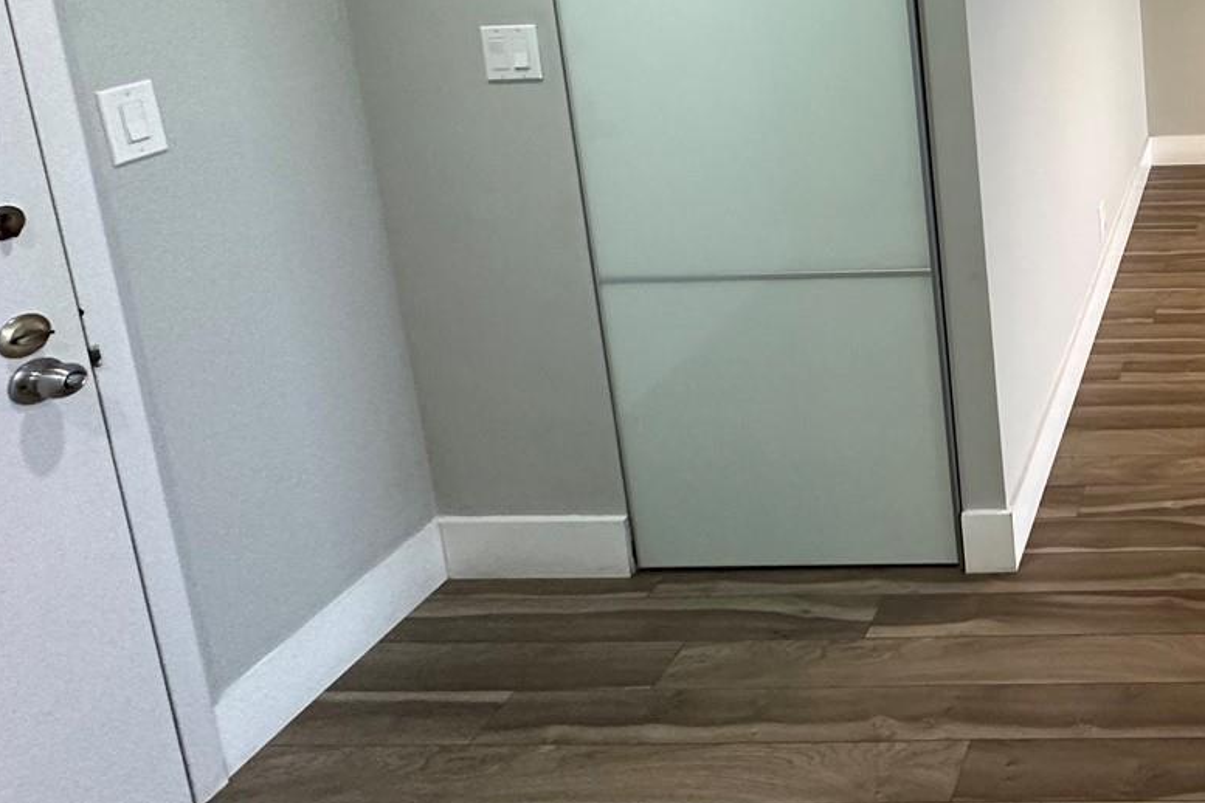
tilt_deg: -8.7
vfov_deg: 38.3
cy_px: -17
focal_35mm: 30
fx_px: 1004
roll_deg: +2.8
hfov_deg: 49.2
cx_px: 1233
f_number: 2.2
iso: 320
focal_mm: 2.22
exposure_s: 1/120
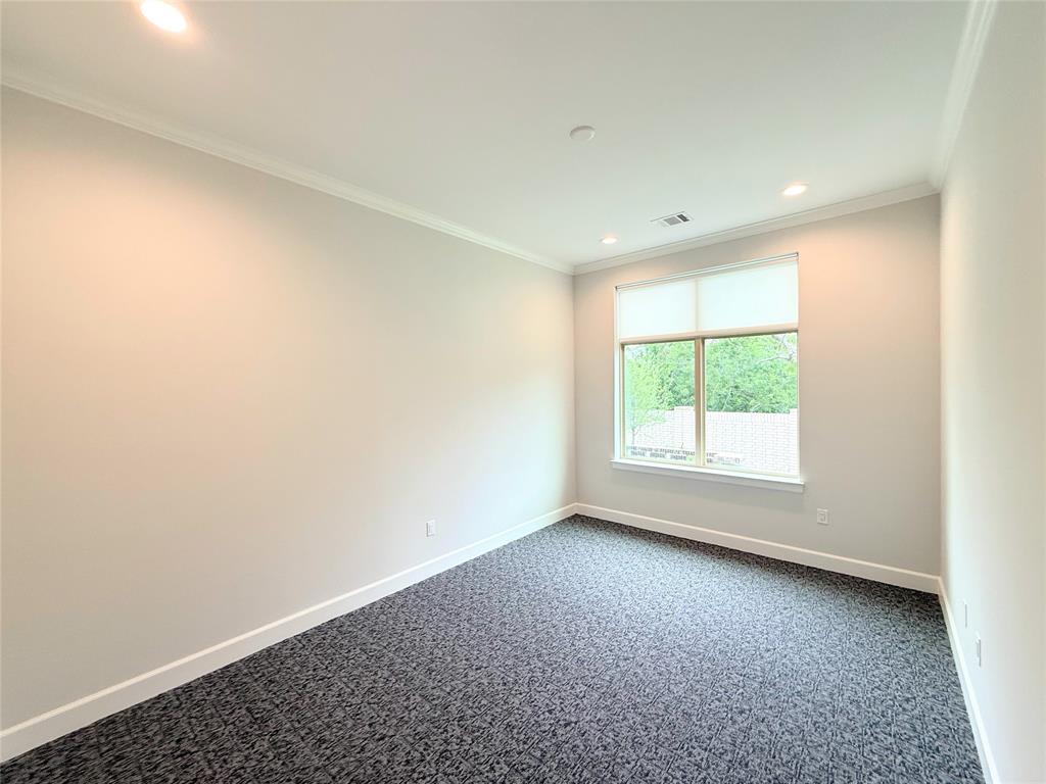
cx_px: 523
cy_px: 392
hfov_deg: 102.1
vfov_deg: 85.7
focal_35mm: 14
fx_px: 423
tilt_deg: +0.3
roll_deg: +1.0
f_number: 2.2
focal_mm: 2.22
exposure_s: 1/120
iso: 80
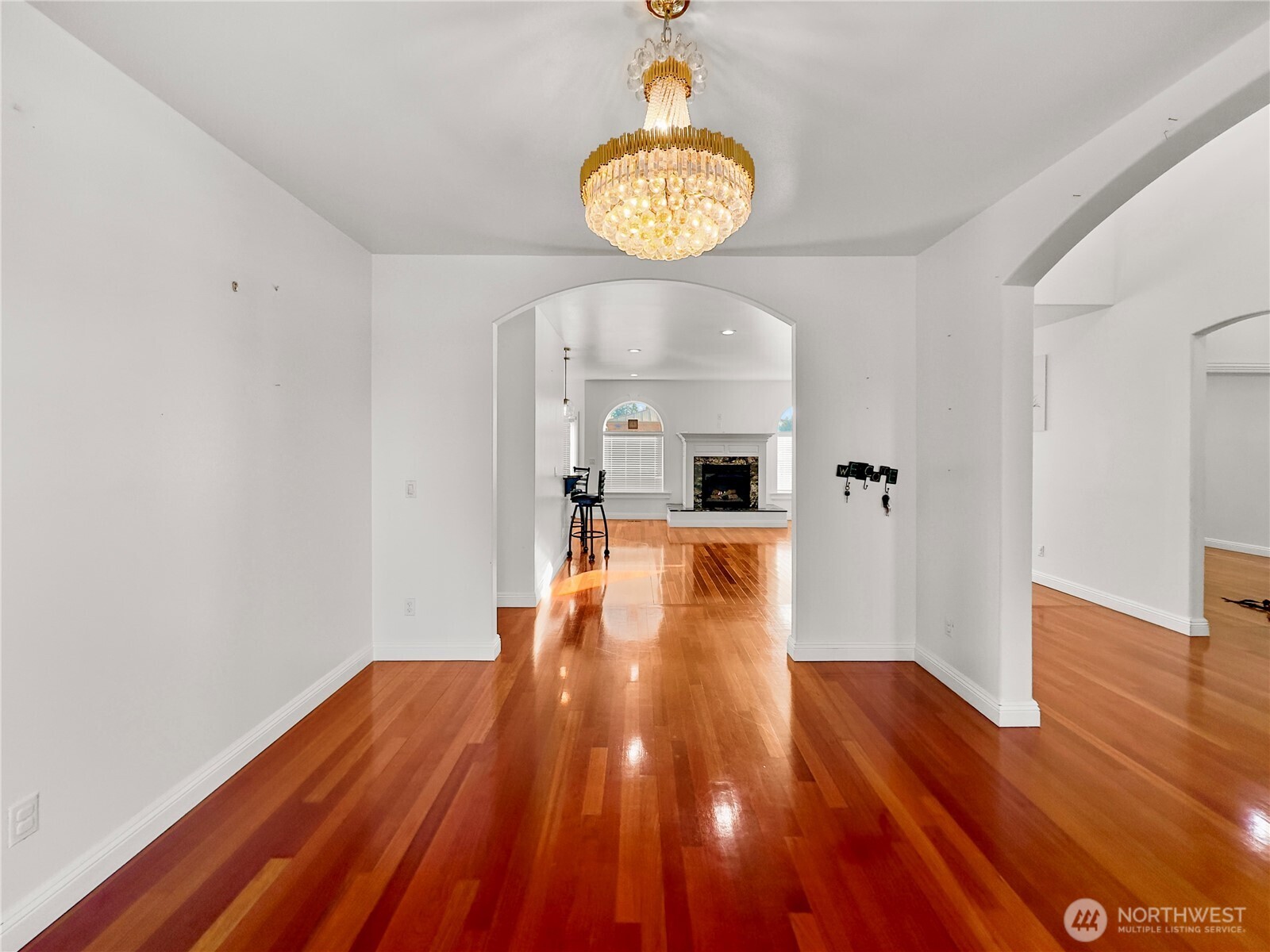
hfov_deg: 102.1
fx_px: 514
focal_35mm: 14
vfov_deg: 85.7
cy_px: 476
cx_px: 635
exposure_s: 1/120
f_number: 2.2
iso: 80
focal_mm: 2.22
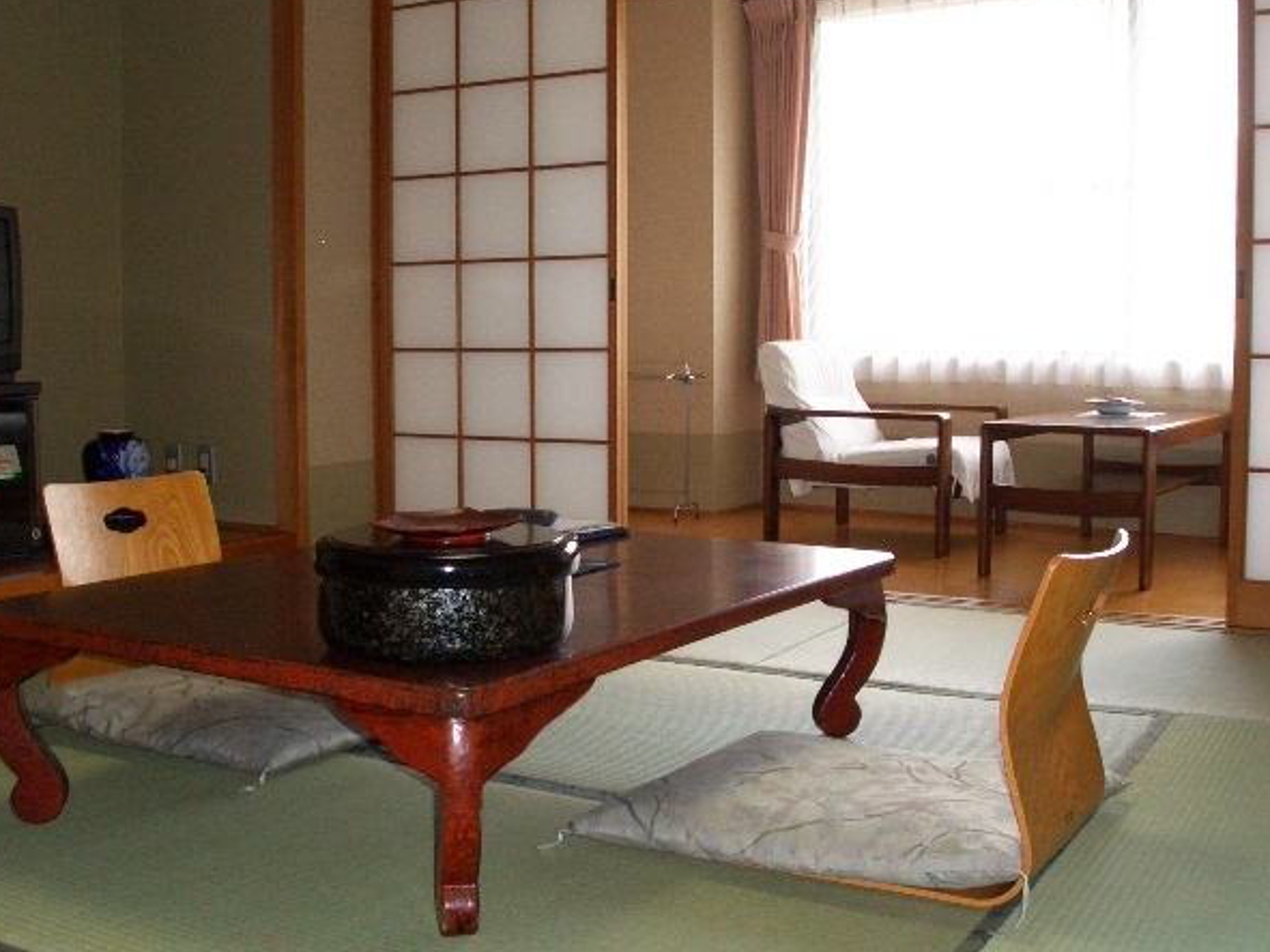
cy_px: 471
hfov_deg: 47.9
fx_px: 1431
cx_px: 658
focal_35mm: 39
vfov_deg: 36.8
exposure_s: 1/40
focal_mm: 4.8
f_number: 4
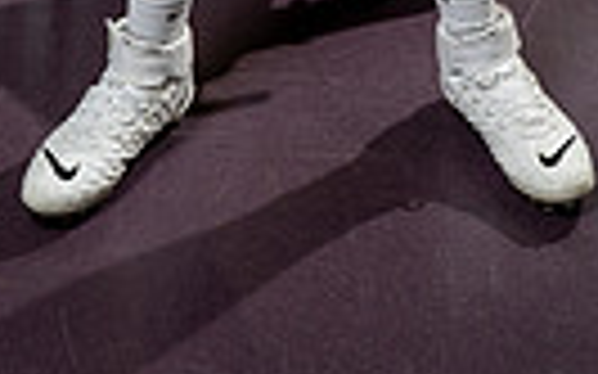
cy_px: -595
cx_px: 315
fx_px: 1743
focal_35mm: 107
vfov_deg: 10.2
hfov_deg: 19.5
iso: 640
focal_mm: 31
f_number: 4
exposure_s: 1/250
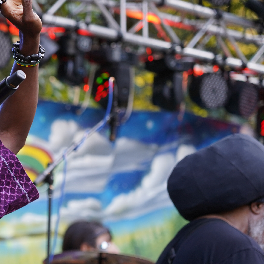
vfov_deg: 8.1
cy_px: 174
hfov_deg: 8.0
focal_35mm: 217
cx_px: -45
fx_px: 1872
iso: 500
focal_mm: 105
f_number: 4
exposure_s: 1/160
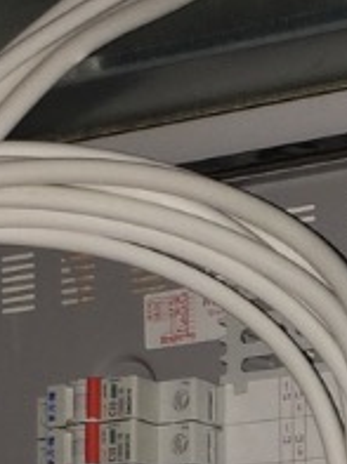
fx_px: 2373
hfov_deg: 8.2
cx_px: 519
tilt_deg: +5.4
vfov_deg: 10.9
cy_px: 617
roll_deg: +2.3
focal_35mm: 177
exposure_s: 1/16
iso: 64
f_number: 2.2
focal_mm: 4.15
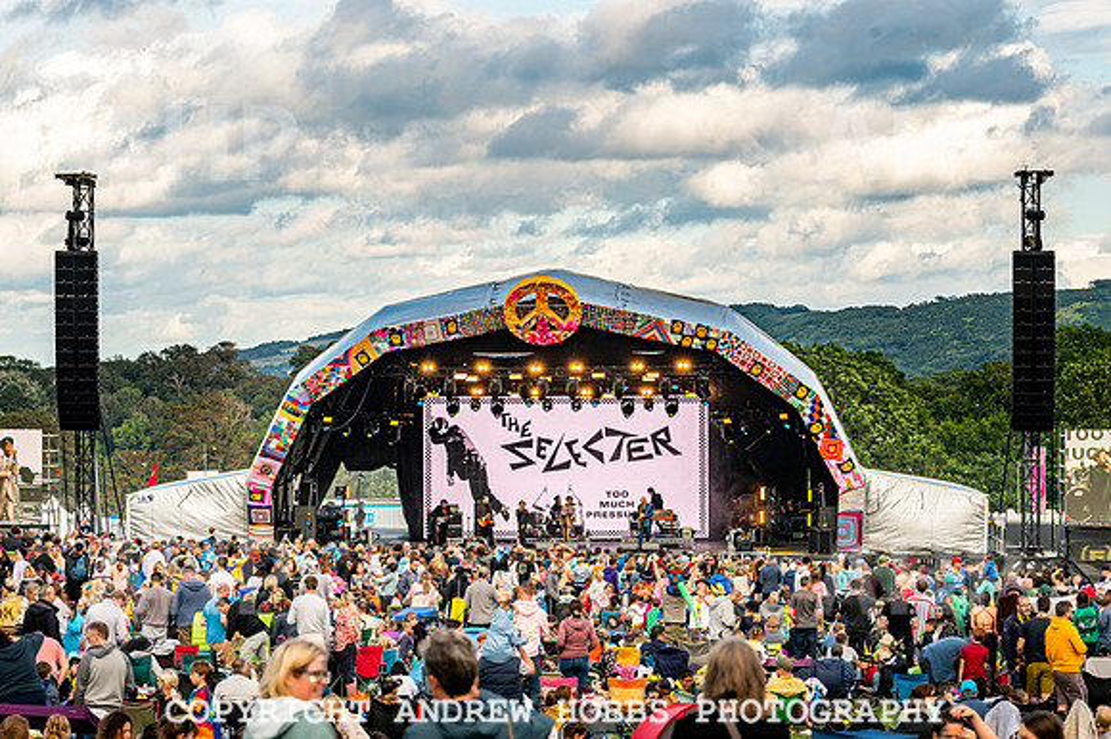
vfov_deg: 11.0
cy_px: 370
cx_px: 556
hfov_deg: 16.4
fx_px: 3855
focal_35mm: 125
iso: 180
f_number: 6.3
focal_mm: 125
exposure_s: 1/500
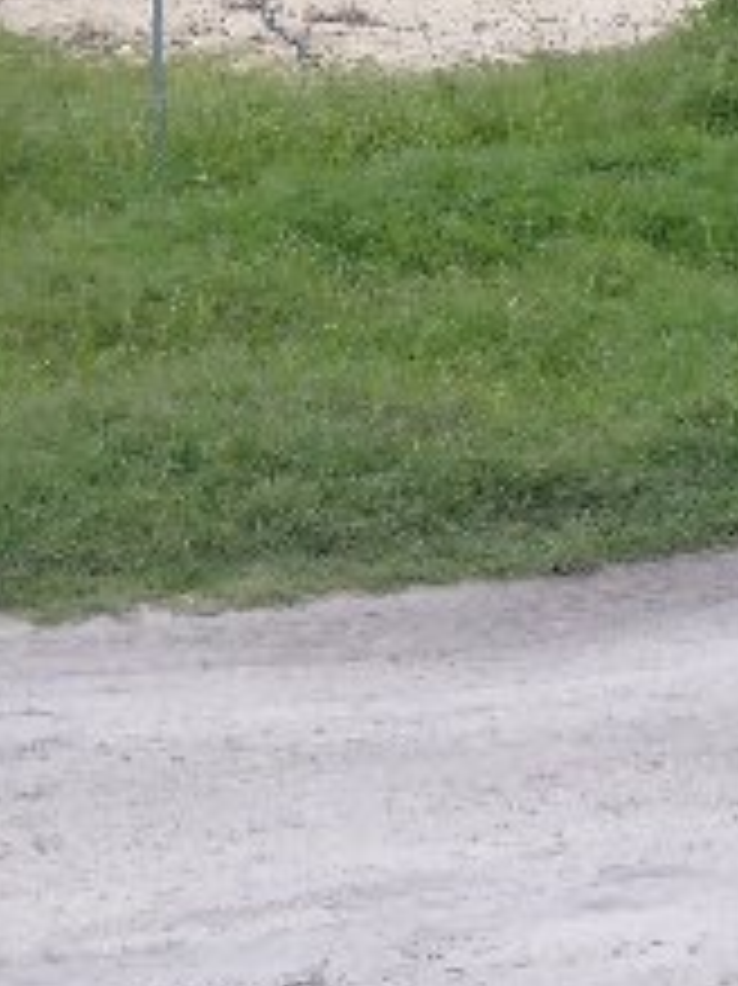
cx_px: 454
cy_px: 108
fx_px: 4069
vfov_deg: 13.7
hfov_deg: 10.4
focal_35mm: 143
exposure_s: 1/60
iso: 250
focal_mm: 8.4
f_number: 4
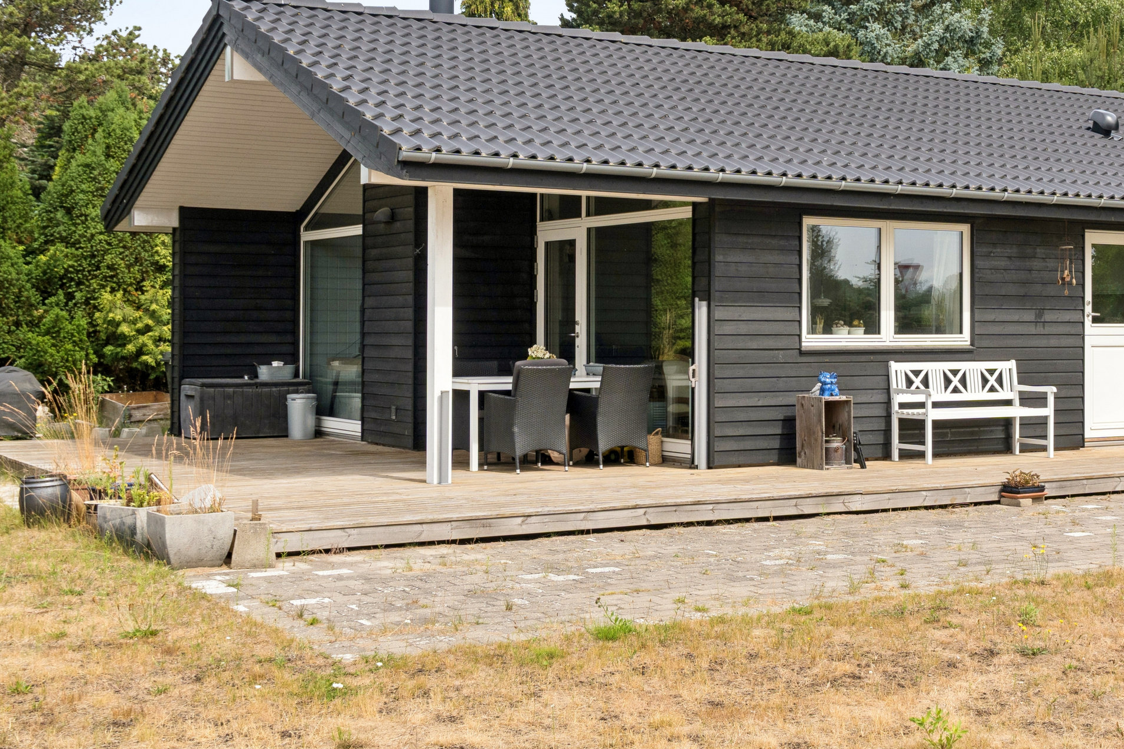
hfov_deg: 37.7
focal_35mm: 52
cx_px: 772
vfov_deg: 25.7
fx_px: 1623
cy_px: 208
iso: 200
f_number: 8
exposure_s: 1/320
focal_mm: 22
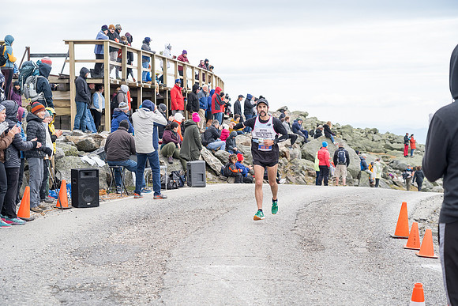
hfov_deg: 33.4
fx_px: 763
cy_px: 153
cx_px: 229
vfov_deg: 22.6
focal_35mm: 60
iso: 400
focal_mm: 60
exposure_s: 1/1000
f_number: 4
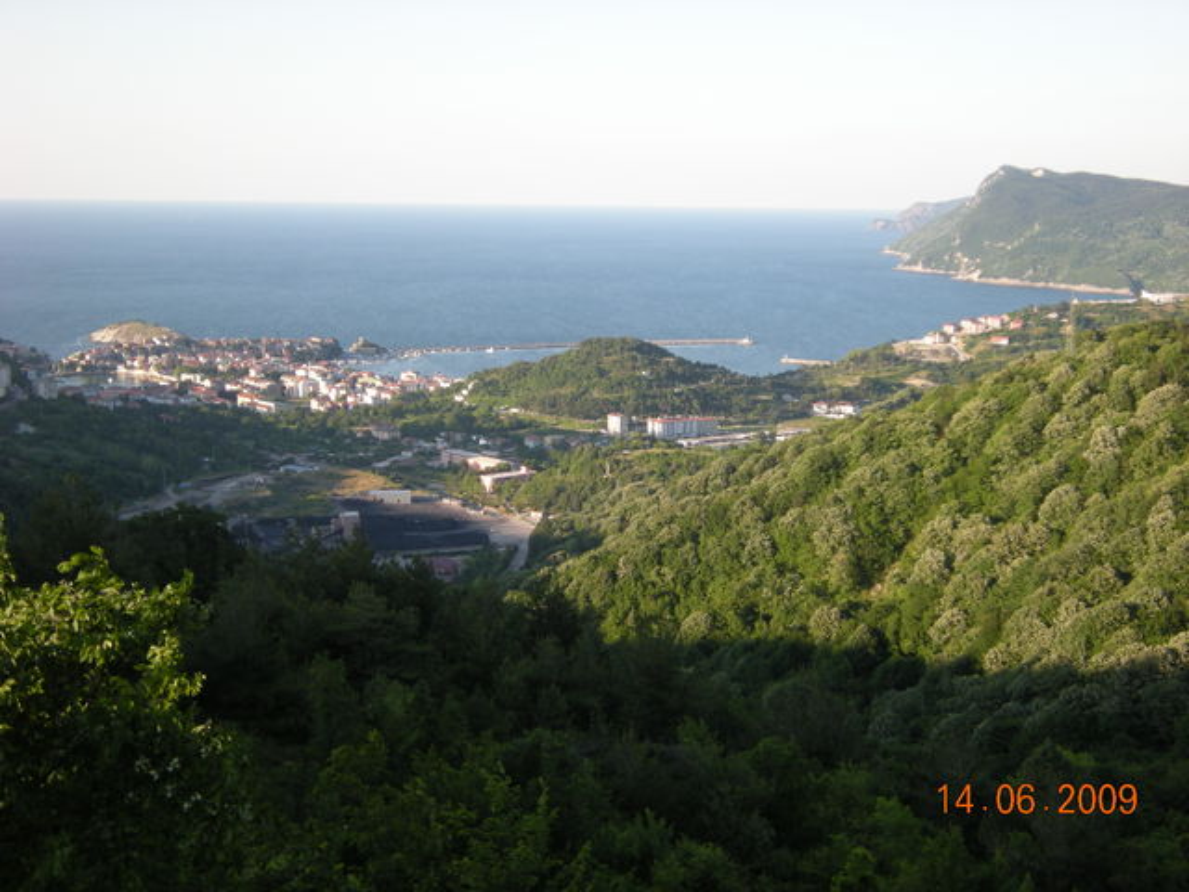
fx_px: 1786
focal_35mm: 52
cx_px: 594
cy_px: 446
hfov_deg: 36.8
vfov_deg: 28.0
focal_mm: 8.8
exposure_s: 1/164
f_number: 3.8
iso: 64
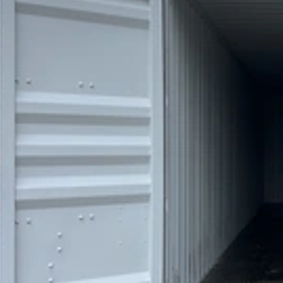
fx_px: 703
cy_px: 145
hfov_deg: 21.4
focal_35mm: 76
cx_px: 323
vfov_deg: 22.8
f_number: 1.8
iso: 25
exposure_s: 1/1144
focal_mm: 3
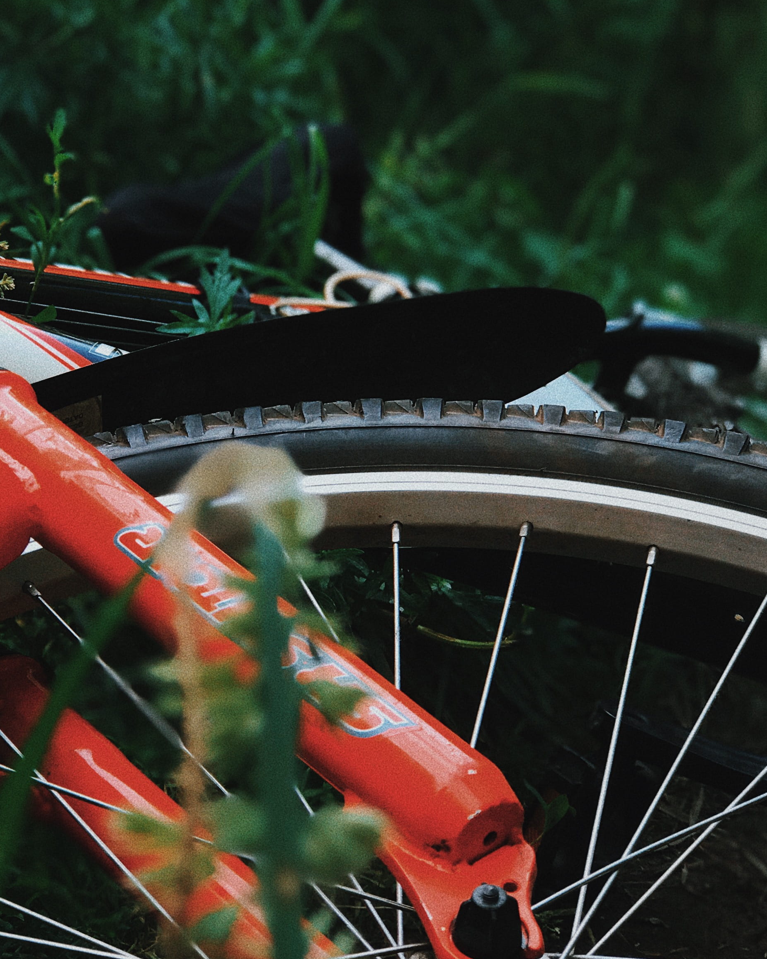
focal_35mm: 97
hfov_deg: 15.8
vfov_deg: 19.8
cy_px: 459
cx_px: 215
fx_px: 2753
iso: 25
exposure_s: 1/100
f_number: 2.8
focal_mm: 6.6
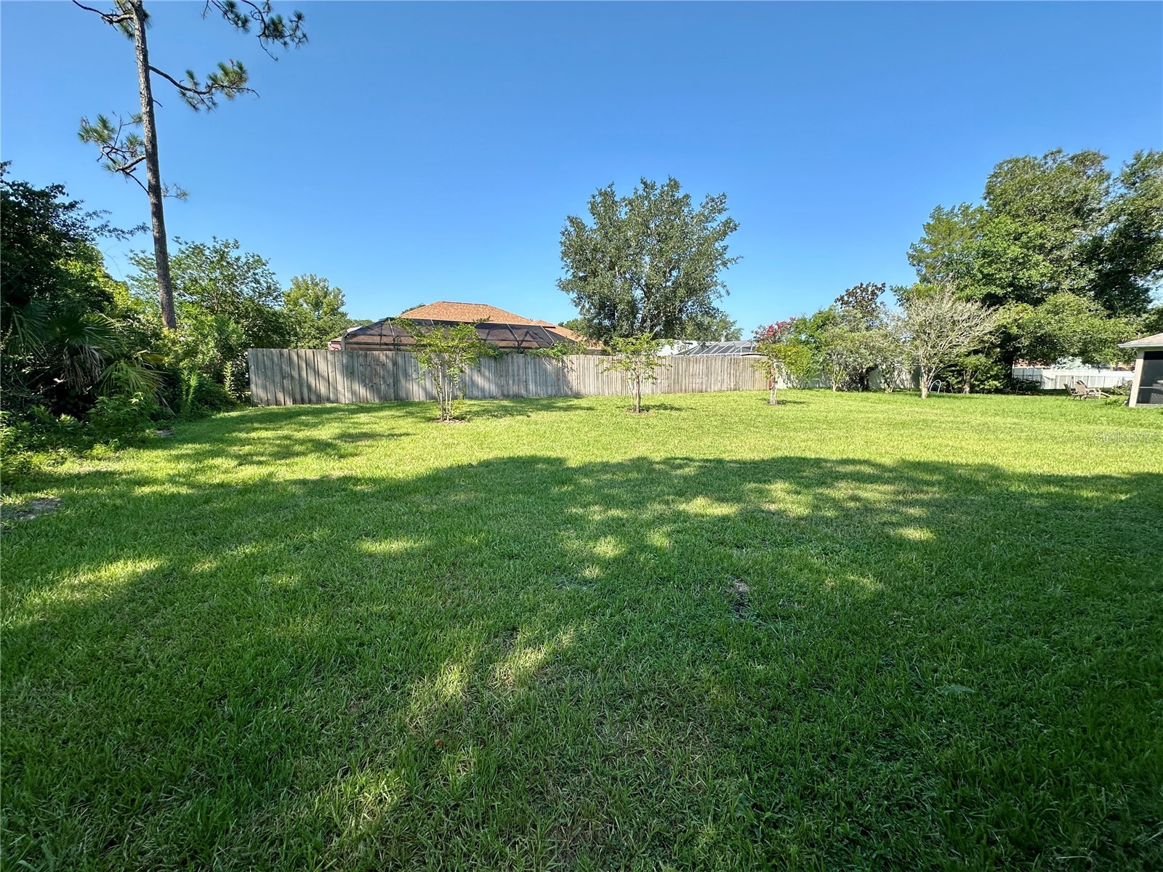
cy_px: 436
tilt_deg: -7.4
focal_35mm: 14
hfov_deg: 102.1
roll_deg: -0.6
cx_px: 582
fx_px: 470
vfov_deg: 85.7
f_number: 2.2
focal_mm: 2.22
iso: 40
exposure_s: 1/924
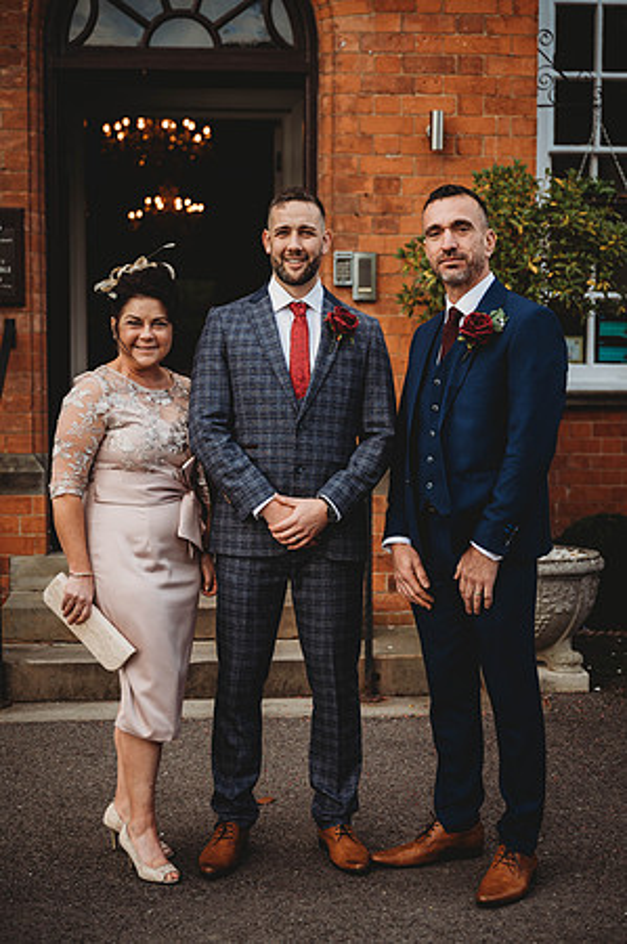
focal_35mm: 57
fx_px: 1492
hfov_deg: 23.7
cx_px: 314
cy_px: 472
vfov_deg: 35.1
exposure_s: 1/250
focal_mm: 57
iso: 100
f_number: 2.8
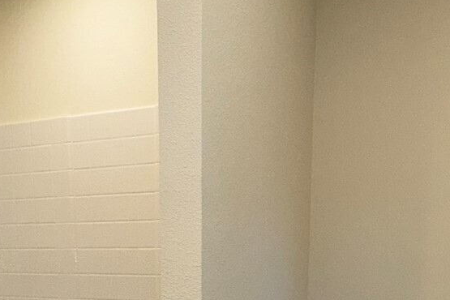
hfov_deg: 46.4
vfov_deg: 28.8
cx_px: 236
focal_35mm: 42
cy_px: 334
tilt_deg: -8.1
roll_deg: -0.2
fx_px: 525
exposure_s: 1/122
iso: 64
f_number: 2.2
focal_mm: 2.22
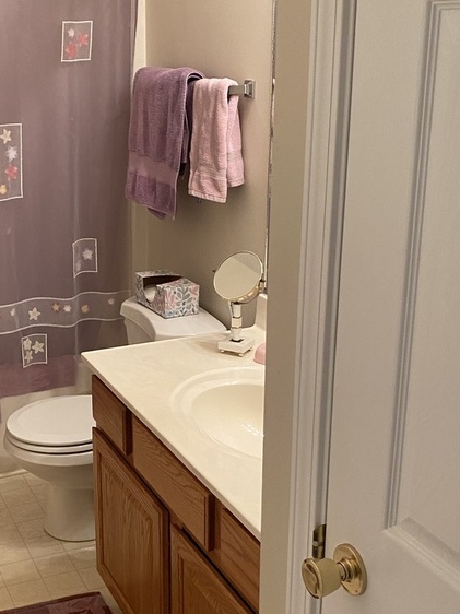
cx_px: 90
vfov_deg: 38.2
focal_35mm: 50
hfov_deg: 28.4
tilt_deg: -16.9
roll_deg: +2.6
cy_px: 326
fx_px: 887
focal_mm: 4.25
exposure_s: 1/60
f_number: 1.8
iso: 125
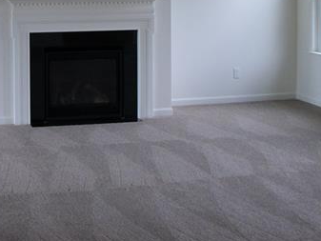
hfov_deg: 25.1
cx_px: 49
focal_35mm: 76
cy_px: -32
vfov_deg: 18.6
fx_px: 705
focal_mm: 5.7
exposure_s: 1/80
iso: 80
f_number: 2.9
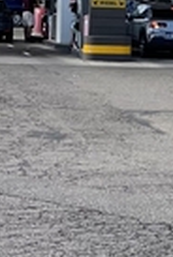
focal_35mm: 189
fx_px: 1355
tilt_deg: -3.1
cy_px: 99
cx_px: 344
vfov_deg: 10.9
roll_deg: -2.6
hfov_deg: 7.0
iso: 32
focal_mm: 4.2
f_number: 1.6
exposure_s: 1/2959
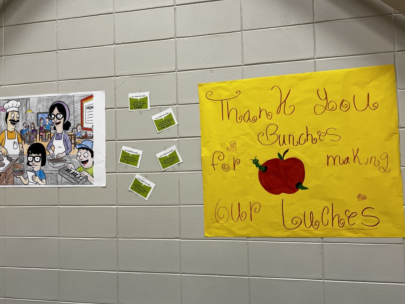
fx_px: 339
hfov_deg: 61.6
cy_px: 154
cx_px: 203
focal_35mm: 29
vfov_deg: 48.2
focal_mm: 5.7
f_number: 1.5
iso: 100
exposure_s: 1/120
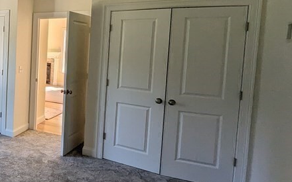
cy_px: 58
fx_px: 255
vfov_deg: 38.9
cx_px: -35
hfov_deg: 44.3
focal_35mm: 32
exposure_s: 1/155
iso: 48
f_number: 2.2
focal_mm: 1.95
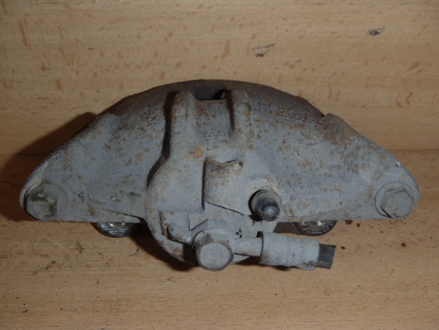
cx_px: 220
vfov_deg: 37.7
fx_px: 482
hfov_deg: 49.0
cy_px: 165
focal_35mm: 38
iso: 100
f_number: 4.6
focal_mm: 6.83
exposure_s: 1/40
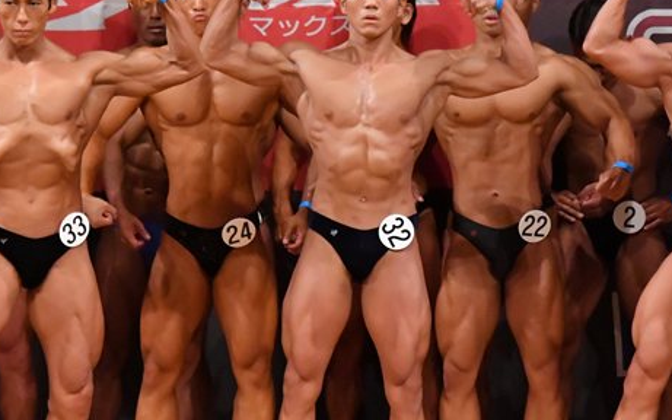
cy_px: 262
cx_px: 523
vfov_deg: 3.0
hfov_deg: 4.8
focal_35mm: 437
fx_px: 8002
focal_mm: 170
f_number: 5.6
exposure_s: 1/400
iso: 9000
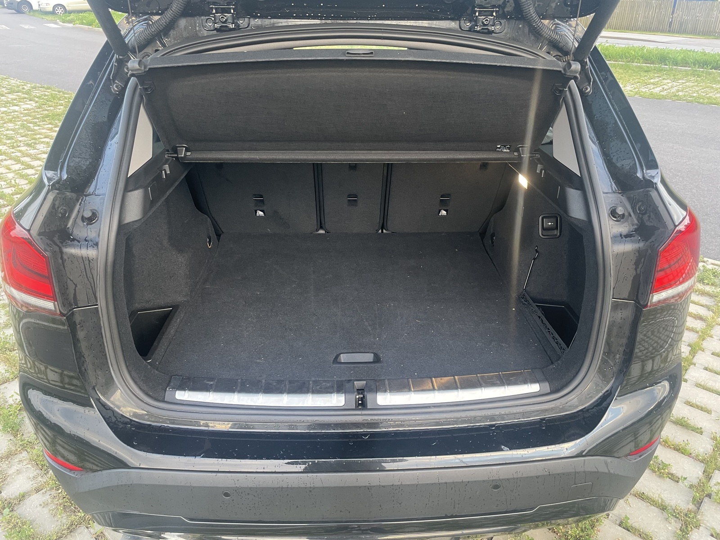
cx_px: 360
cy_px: 270
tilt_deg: -26.5
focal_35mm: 26
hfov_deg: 67.3
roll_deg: -0.1
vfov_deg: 53.1
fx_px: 541
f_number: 1.6
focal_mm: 4.2
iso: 160
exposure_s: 1/60
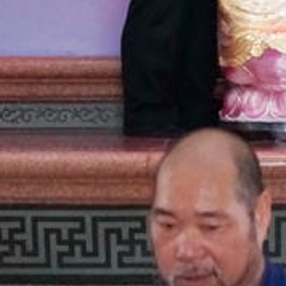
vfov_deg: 8.2
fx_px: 1869
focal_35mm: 200
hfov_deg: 8.7
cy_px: -326
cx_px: 275
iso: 2500
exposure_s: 1/80
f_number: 5.6
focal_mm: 35
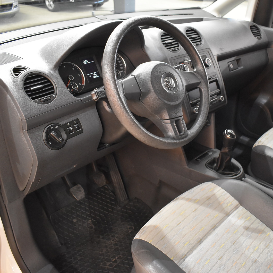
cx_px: 161
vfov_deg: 47.2
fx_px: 312
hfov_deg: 47.0
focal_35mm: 35
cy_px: 139
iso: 3200
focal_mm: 18
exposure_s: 1/60
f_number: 3.5
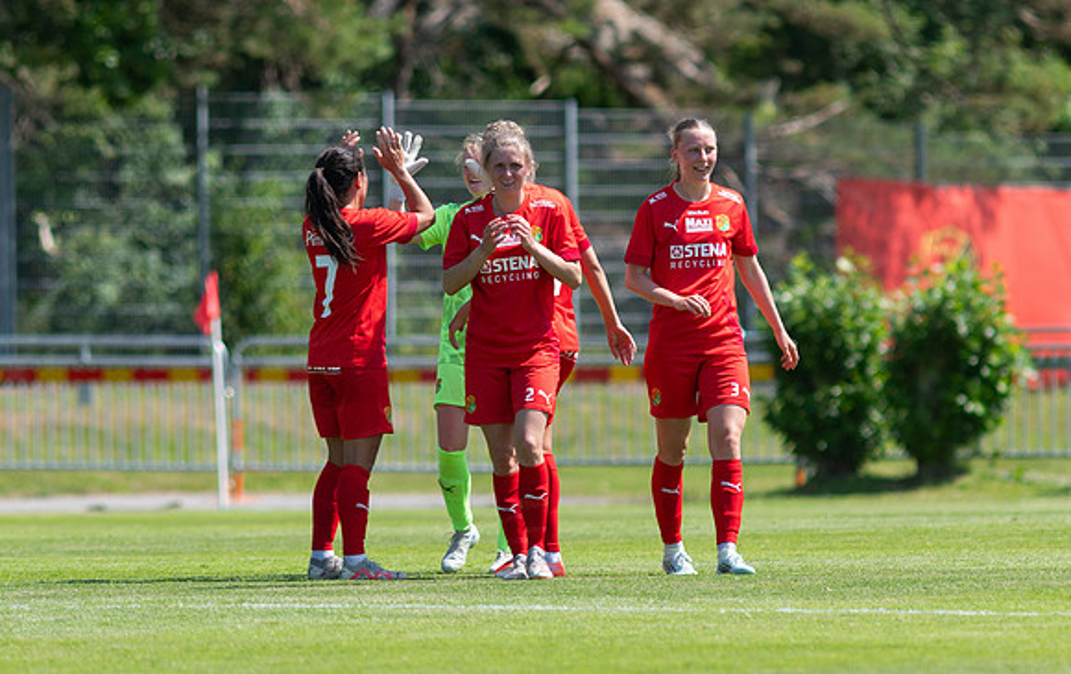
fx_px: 18122
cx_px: 540
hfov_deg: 3.4
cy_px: 355
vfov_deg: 2.1
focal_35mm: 620
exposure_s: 1/2000
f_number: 3.2
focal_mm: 300
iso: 160
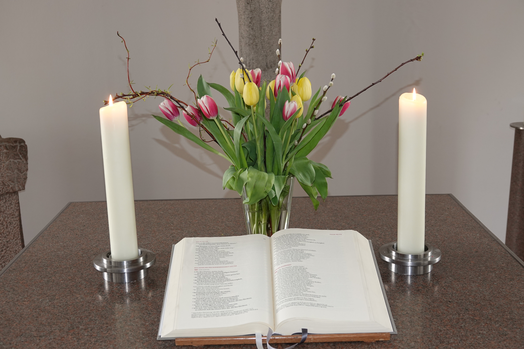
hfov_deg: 44.5
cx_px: 262
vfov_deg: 30.5
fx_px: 640
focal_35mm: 44
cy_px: 174
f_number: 3.2
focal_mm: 16.31
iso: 250
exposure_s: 1/50
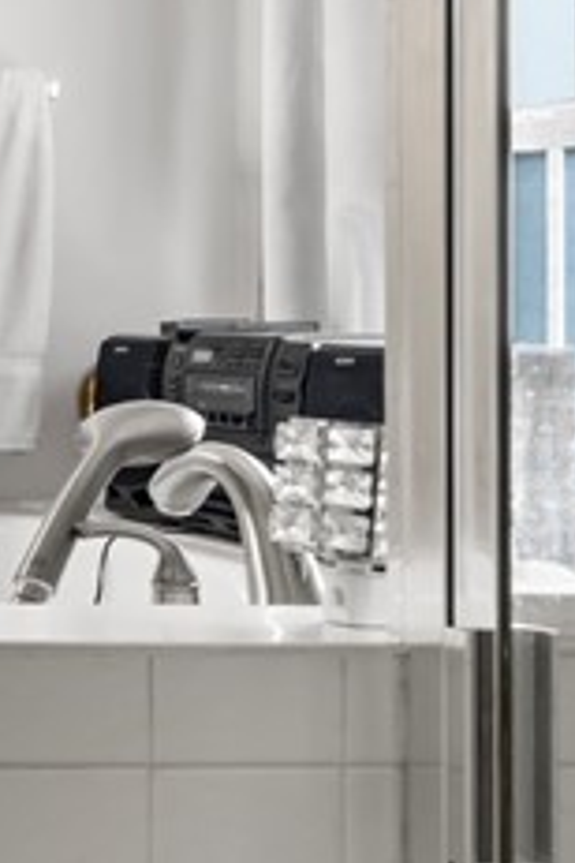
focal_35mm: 80
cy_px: 314
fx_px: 1917
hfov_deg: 12.4
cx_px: -904
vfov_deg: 25.3
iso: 400
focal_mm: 17
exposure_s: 1/25
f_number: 8
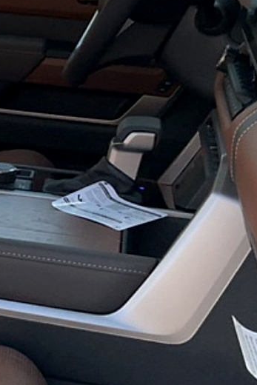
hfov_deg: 12.6
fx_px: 1027
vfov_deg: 21.2
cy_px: 184
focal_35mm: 96
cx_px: -248
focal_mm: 3
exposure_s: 1/370
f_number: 1.8
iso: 25
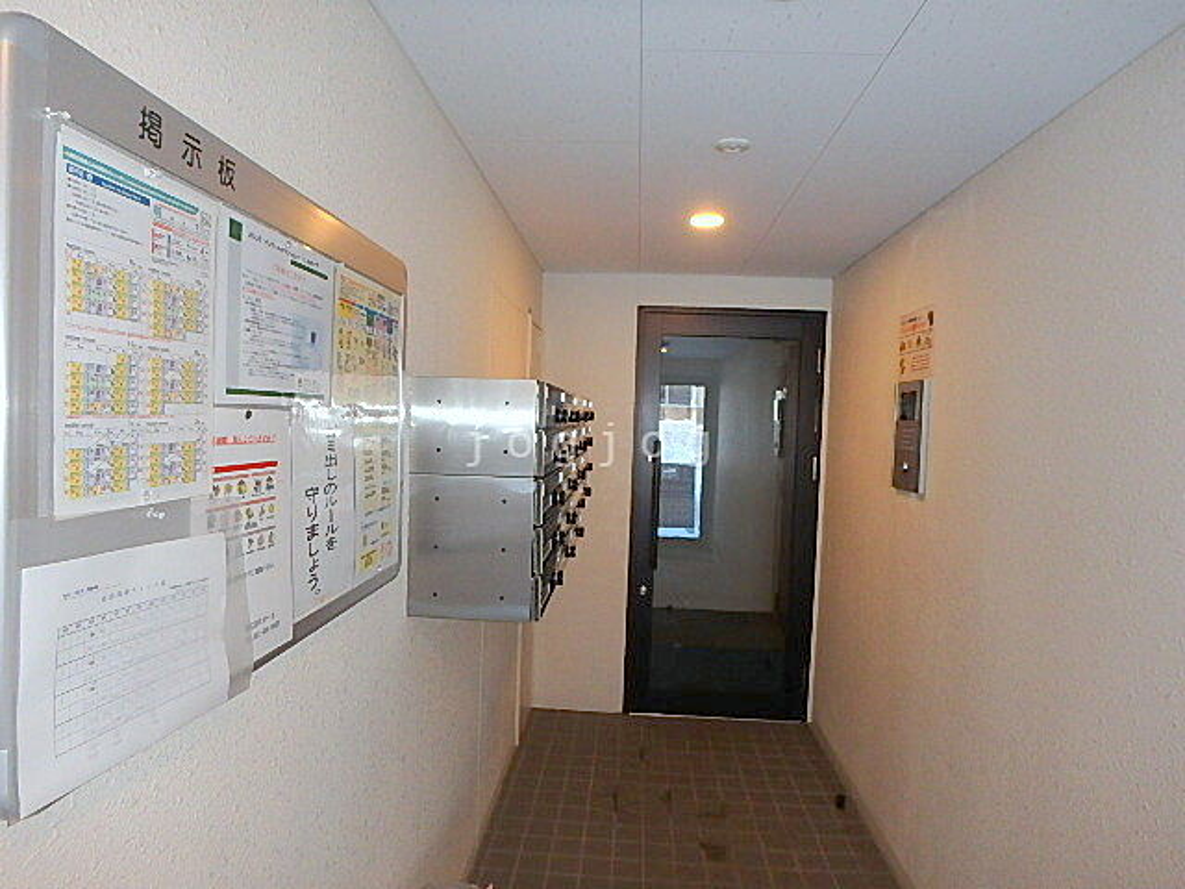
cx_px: 592
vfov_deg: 63.4
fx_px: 719
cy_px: 444
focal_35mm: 21
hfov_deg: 79.0
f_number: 3.5
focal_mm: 3.7
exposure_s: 1/30
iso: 400
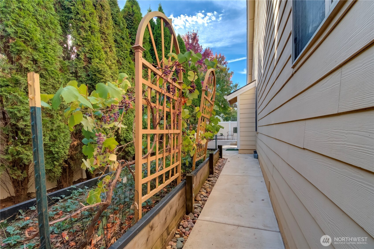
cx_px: 187
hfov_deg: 100.4
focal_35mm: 15
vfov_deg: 77.2
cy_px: 124
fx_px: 156
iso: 320
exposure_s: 1/100
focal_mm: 10
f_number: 9
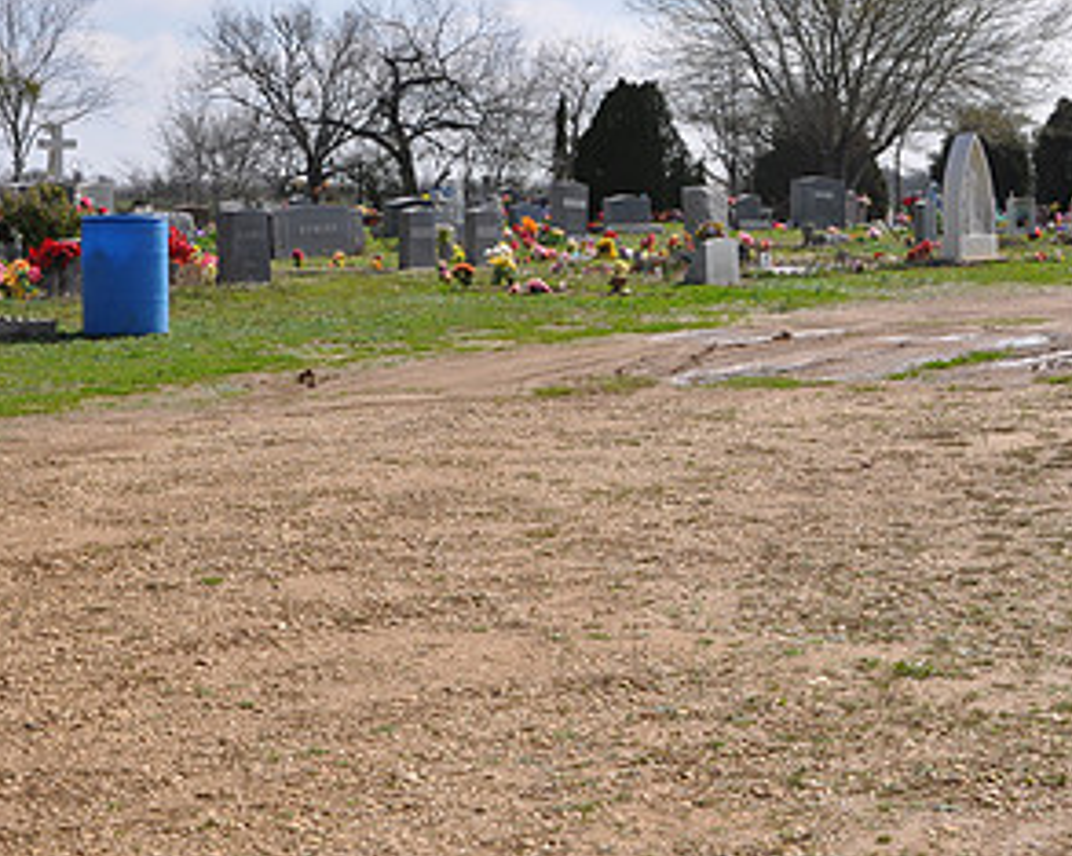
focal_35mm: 78
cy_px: 218
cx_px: 706
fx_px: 2473
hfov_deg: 24.4
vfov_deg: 19.5
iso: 200
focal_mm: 28
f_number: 9
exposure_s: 1/320
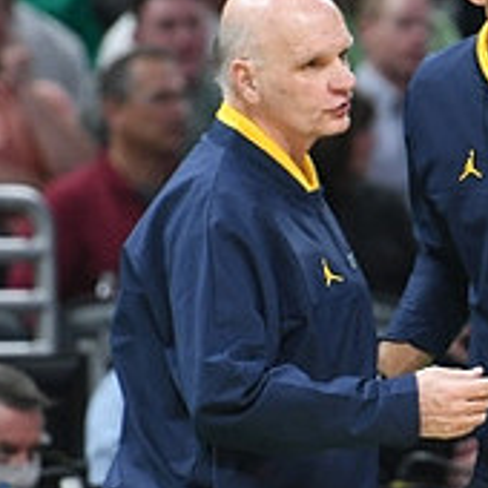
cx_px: 522
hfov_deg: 2.6
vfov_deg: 2.6
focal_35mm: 680
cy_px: 198
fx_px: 10846
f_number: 2.8
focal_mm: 195
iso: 3200
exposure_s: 1/1000
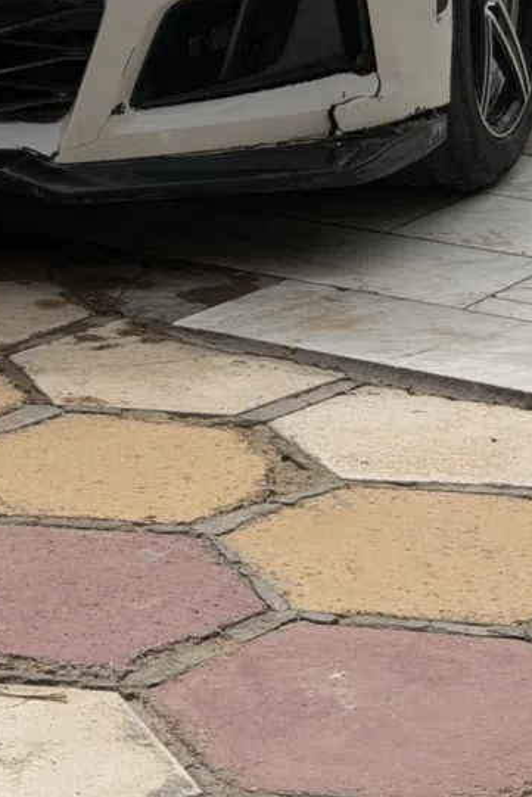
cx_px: 168
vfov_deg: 15.7
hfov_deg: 10.9
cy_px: -152
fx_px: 2791
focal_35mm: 126
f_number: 1.78
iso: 64
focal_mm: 6.76
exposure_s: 1/7143
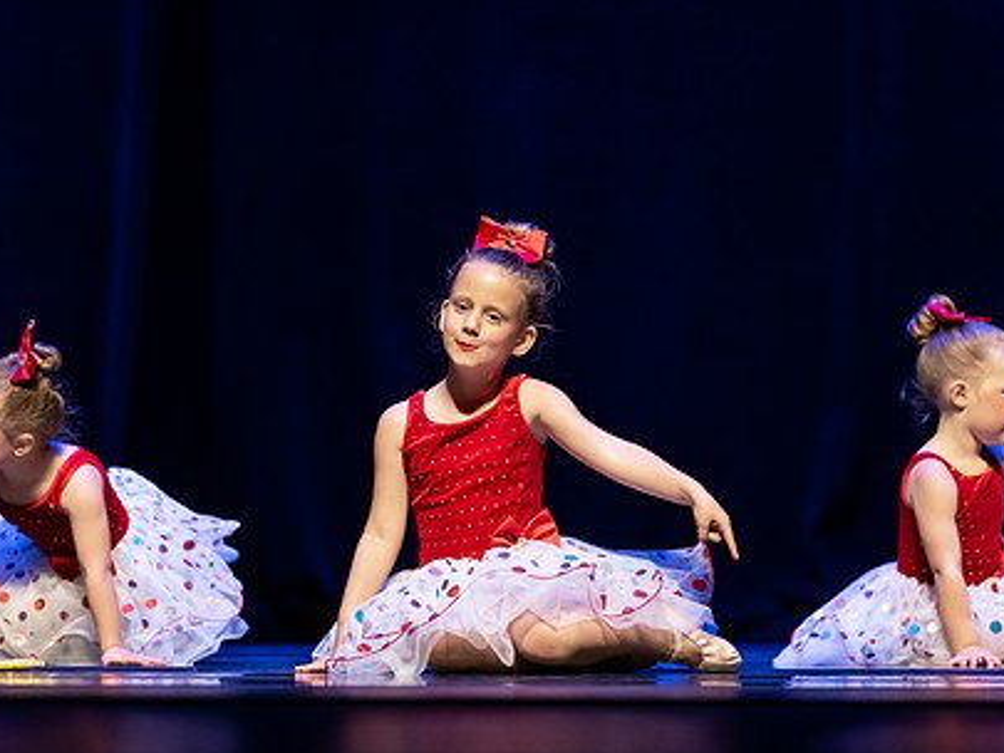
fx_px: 7282
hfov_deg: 7.9
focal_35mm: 251
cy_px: 471
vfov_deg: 5.9
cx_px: 398
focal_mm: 150
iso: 3200
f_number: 2.8
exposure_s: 1/640
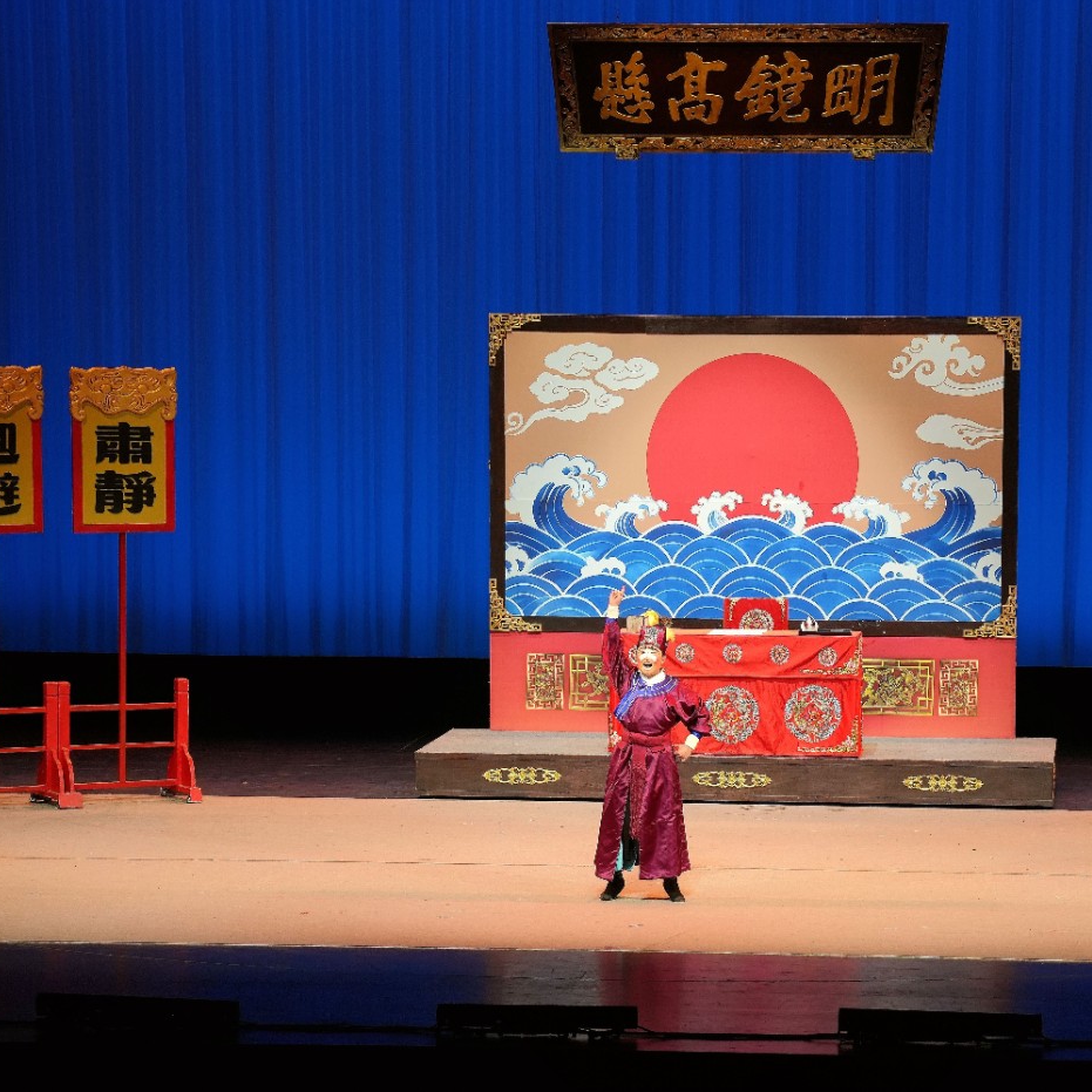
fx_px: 3605
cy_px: 546
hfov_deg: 17.2
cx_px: 732
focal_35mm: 101
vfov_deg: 17.2
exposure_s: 1/200
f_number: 5
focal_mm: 79
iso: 800
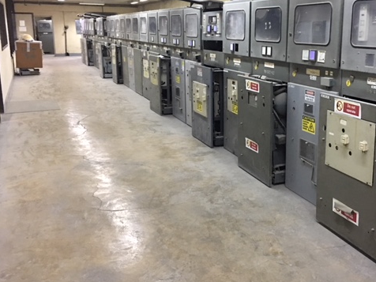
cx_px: 250
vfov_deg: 36.8
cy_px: 122
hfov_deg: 47.1
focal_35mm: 39
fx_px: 424
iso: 80
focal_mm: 4.15
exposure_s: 1/4
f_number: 2.2
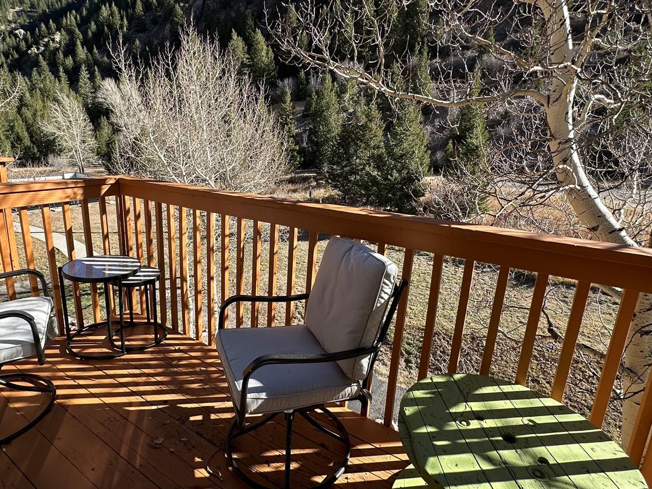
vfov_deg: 65.9
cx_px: 289
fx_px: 377
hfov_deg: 81.4
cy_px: 231
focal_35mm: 20
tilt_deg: -13.3
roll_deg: -1.9
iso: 40
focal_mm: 2.22
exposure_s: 1/590
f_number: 2.2
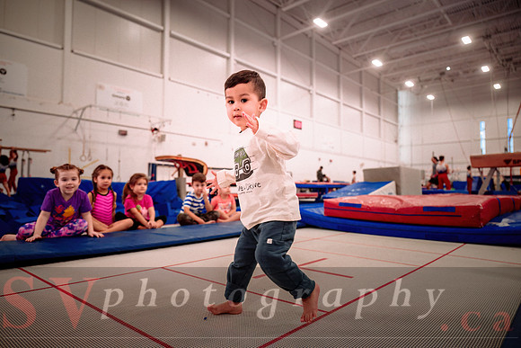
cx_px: 260
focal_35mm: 24
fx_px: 347
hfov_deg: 73.7
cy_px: 174
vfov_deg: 53.2
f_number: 2.8
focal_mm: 24
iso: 1600
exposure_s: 1/400
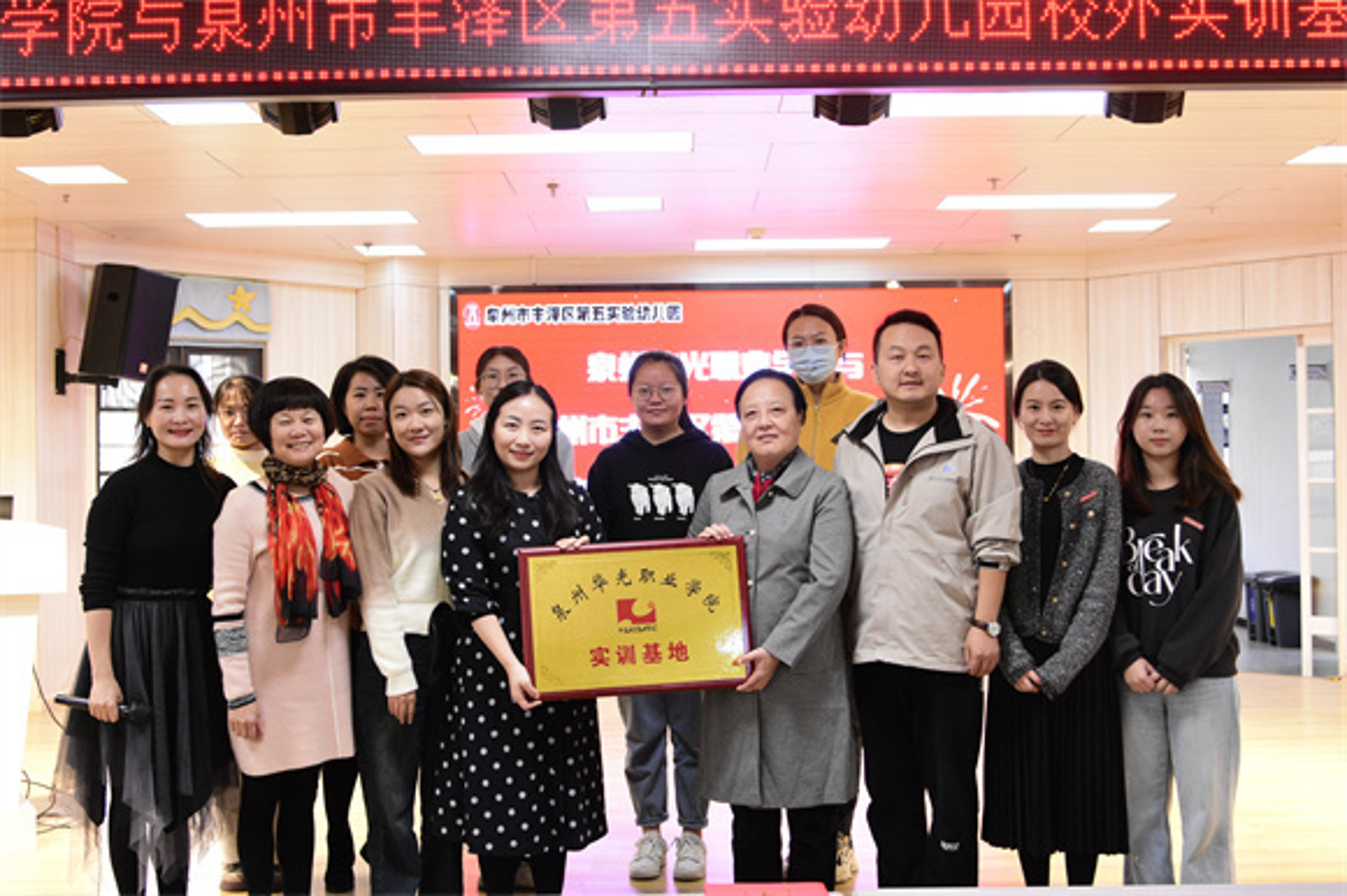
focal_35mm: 42
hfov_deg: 46.4
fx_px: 1571
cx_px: 674
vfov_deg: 31.9
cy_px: 448
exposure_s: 1/125
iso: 2500
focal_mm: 28
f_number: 4
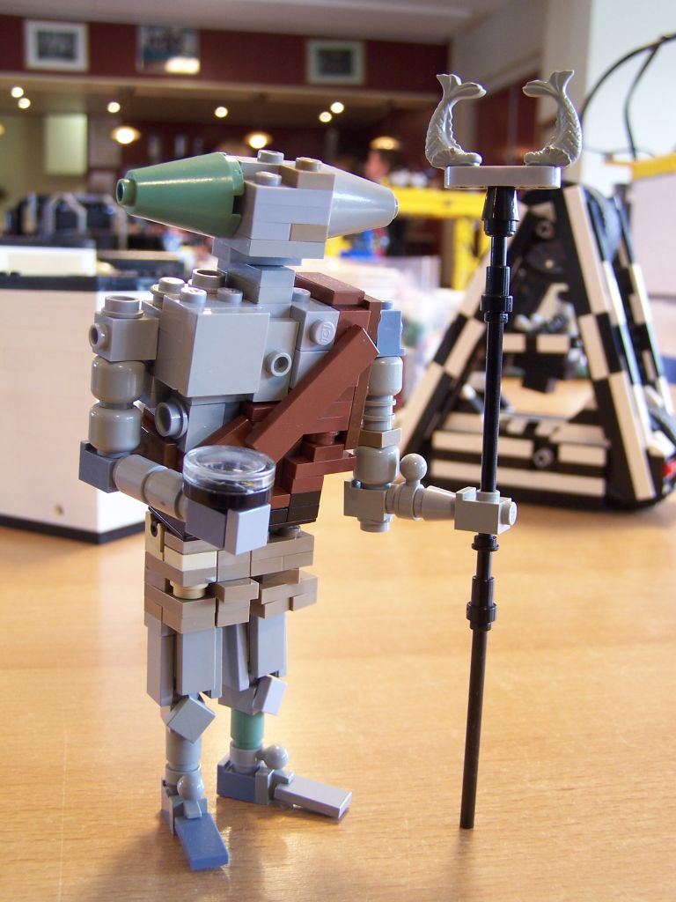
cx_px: 338
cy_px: 451
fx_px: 1042
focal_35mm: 40
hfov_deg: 36.0
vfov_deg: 46.8
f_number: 2.8
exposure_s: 1/6
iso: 80
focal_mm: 6.7
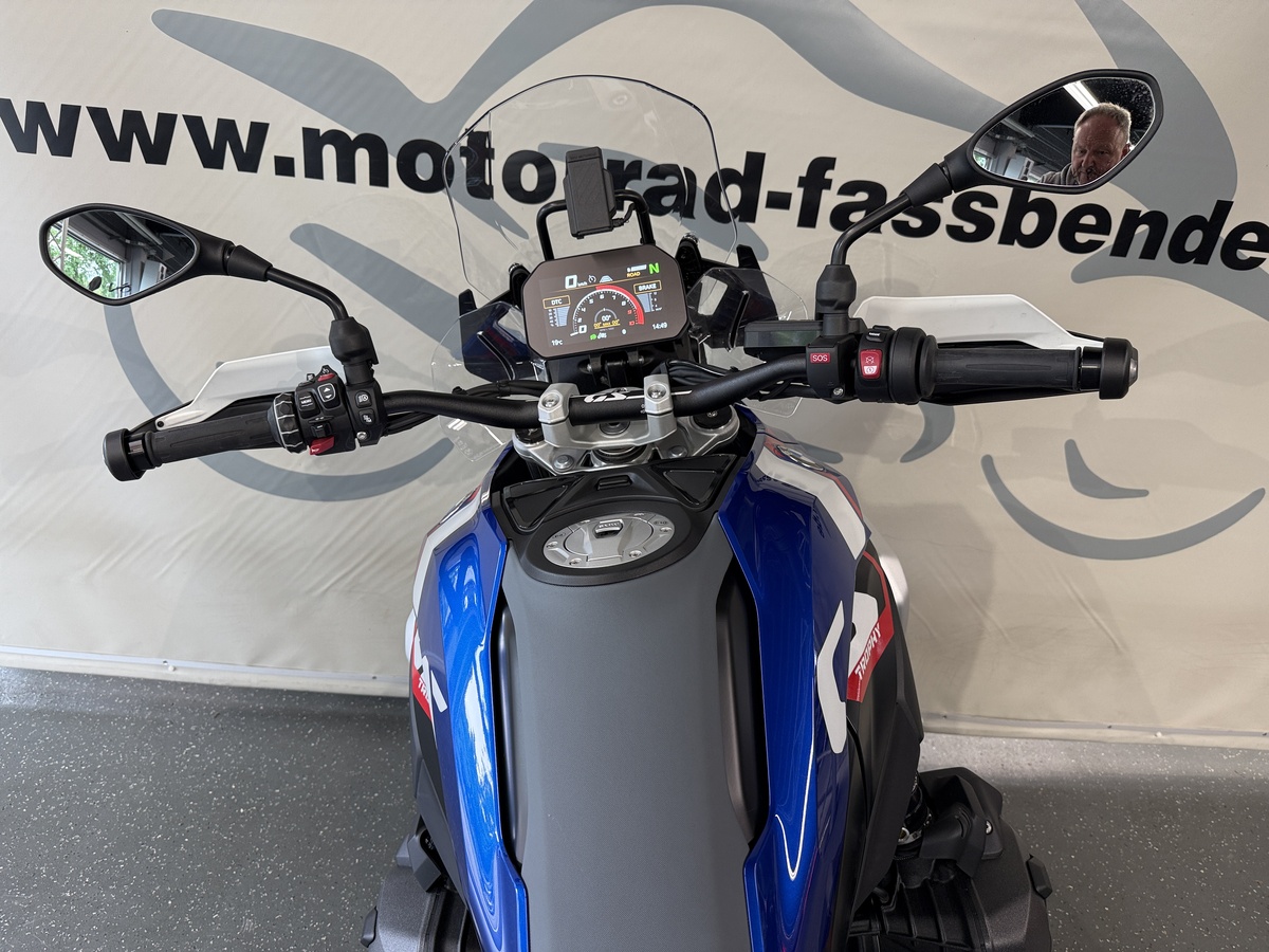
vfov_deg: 56.8
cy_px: 476
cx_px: 634
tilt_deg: -24.6
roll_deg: -6.7
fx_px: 880
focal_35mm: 24
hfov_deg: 71.6
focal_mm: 6.76
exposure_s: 1/100
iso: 160
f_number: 1.78
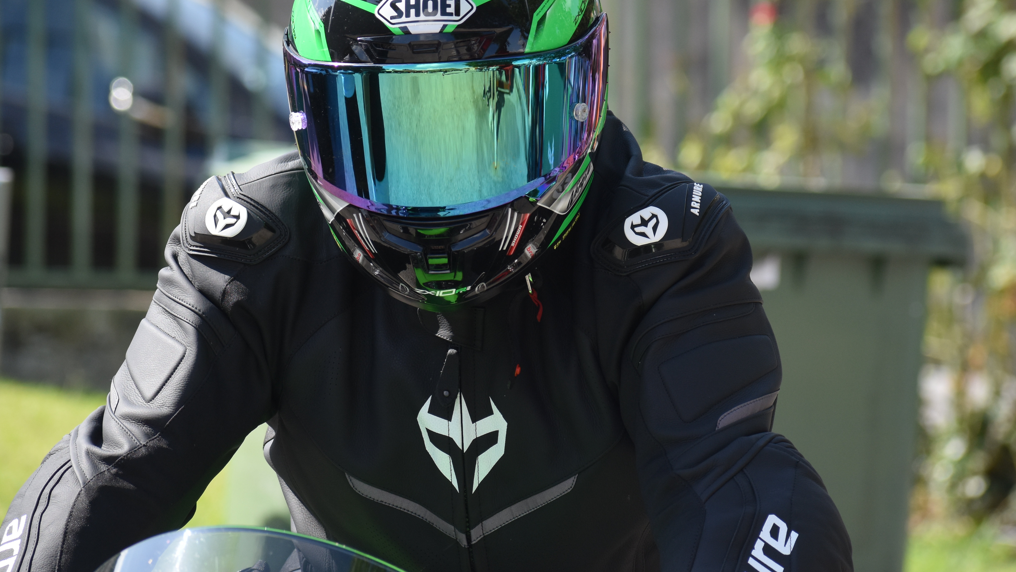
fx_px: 6789
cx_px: 506
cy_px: 179
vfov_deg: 4.8
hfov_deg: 8.6
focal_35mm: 252
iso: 400
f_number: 4.8
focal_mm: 130
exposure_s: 1/1000
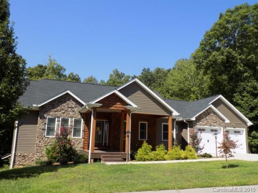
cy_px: 96
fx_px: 224
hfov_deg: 60.0
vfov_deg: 46.8
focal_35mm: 30
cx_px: 129
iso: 80
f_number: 3.3
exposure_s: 1/800
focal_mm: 5.3
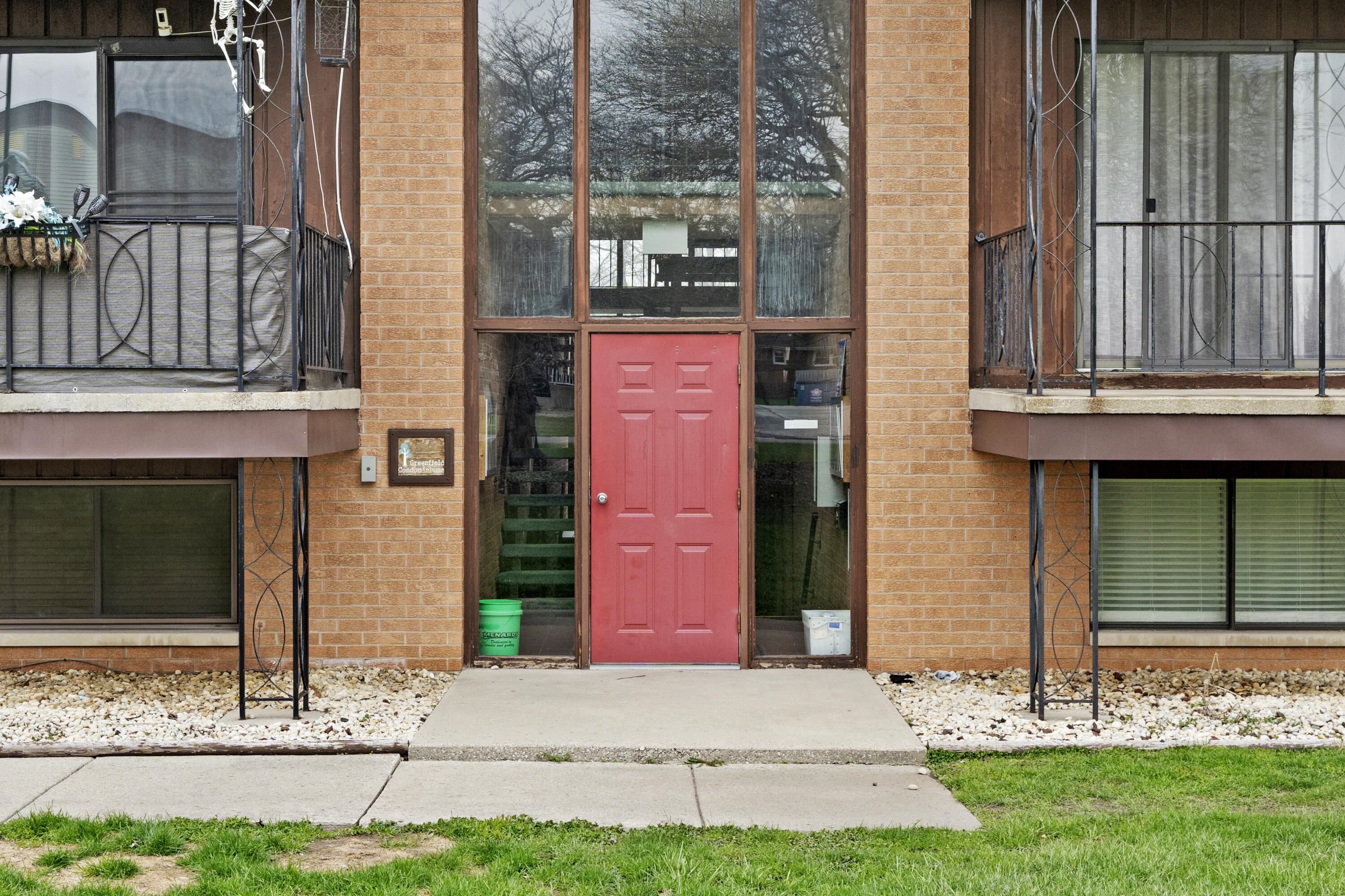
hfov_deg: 38.2
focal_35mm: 52
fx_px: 1943
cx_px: 672
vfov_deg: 26.0
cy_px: 448
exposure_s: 1/30
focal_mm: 35
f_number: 8
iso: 800
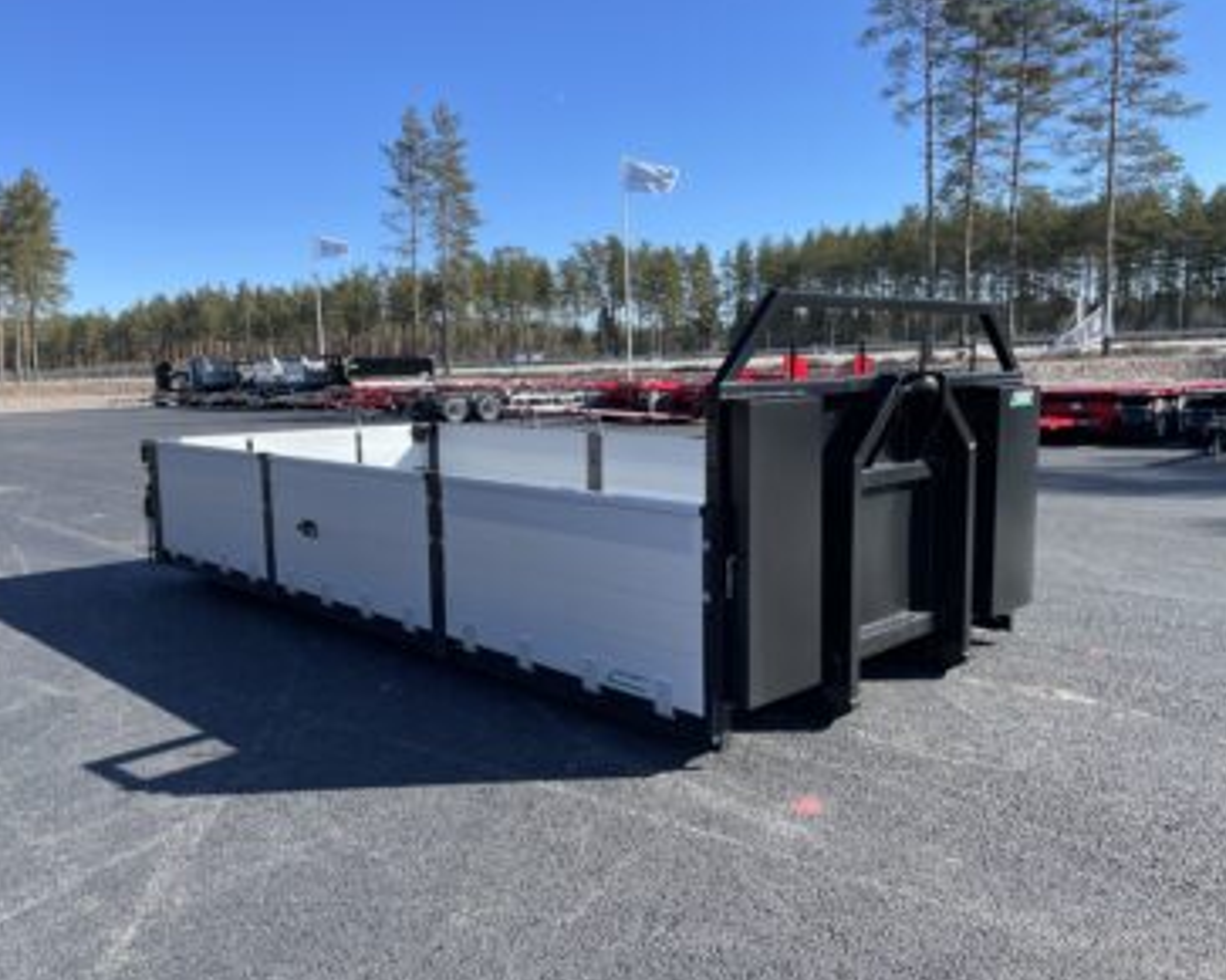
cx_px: 591
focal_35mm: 28
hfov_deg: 62.2
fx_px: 1015
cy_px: 483
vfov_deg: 51.5
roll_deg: +2.1
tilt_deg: -7.5
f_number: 1.6
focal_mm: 4.2
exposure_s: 1/1689
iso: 32
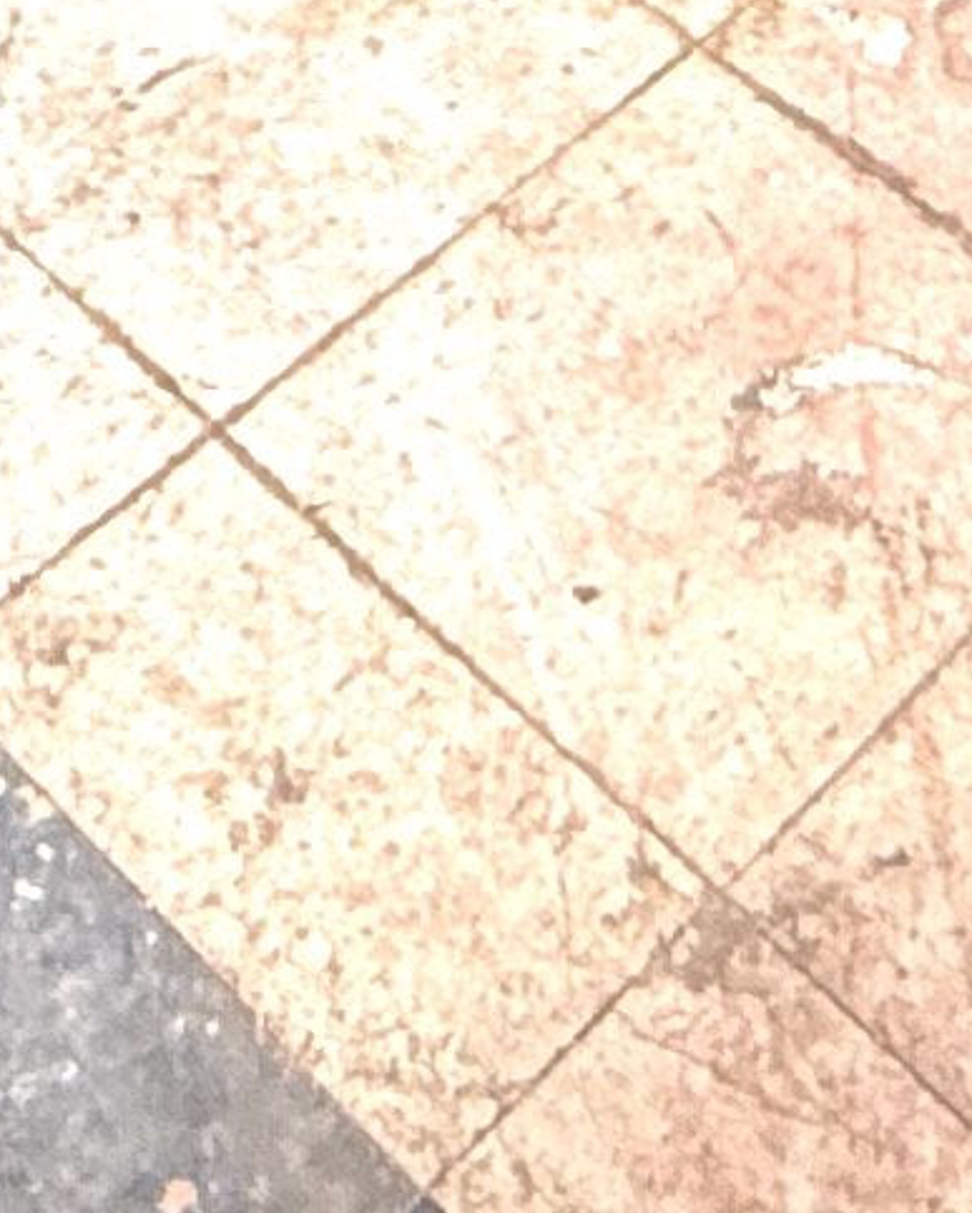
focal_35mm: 114
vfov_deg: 11.2
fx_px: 4095
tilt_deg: -9.6
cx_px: 774
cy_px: -2343
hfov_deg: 13.5
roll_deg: -1.0
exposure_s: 1/60
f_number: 2.2
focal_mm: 2.22
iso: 200
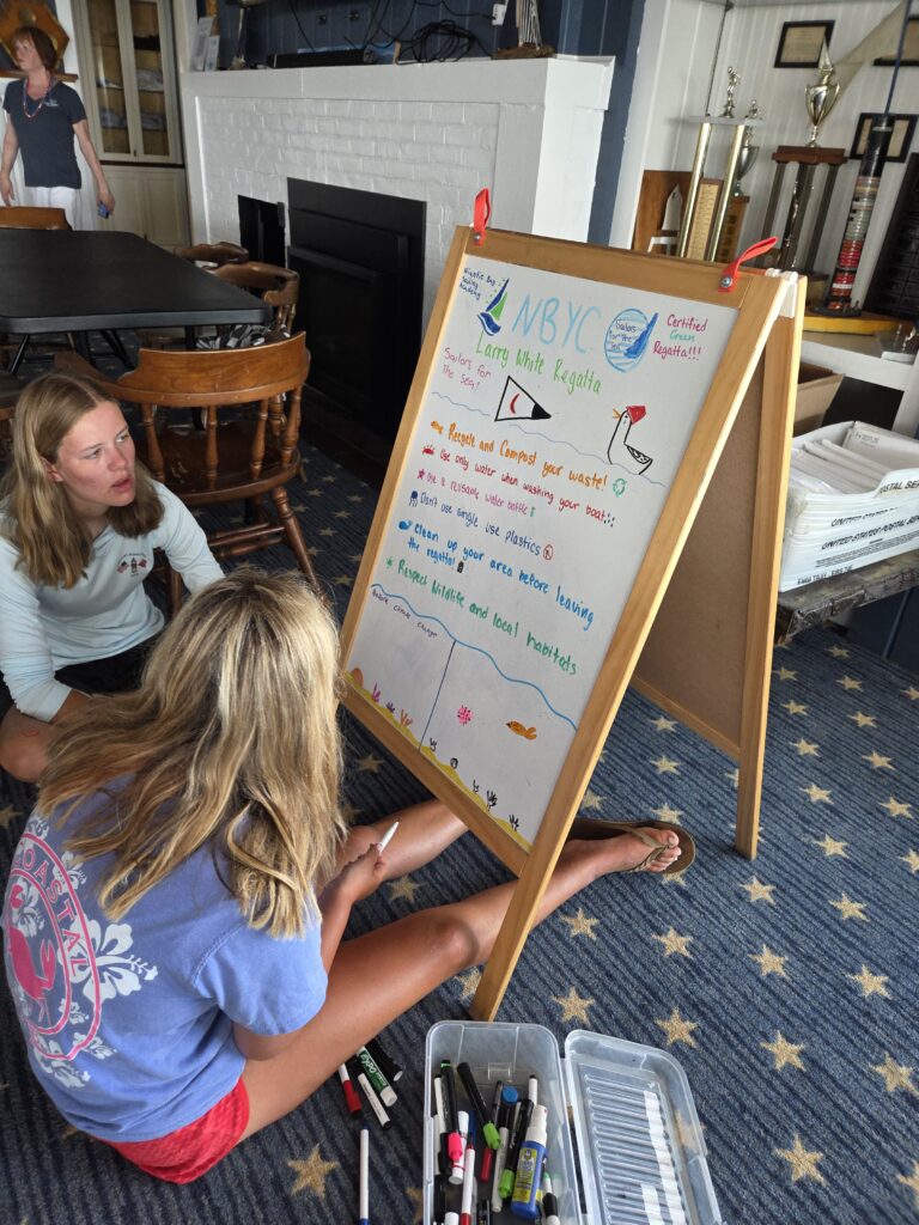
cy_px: 612
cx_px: 460
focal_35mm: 23
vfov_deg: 73.9
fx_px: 814
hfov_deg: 58.9
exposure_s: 1/180
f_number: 1.8
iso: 200
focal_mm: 5.4
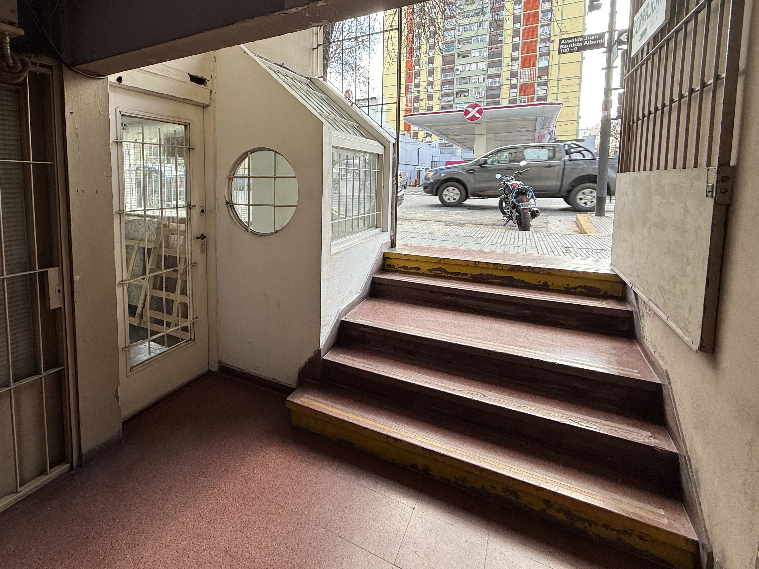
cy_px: 215
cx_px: 300
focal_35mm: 18
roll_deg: -0.5
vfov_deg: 70.5
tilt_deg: -4.5
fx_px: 395
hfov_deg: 86.6
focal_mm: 2.22
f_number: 2.2
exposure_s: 1/99
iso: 50
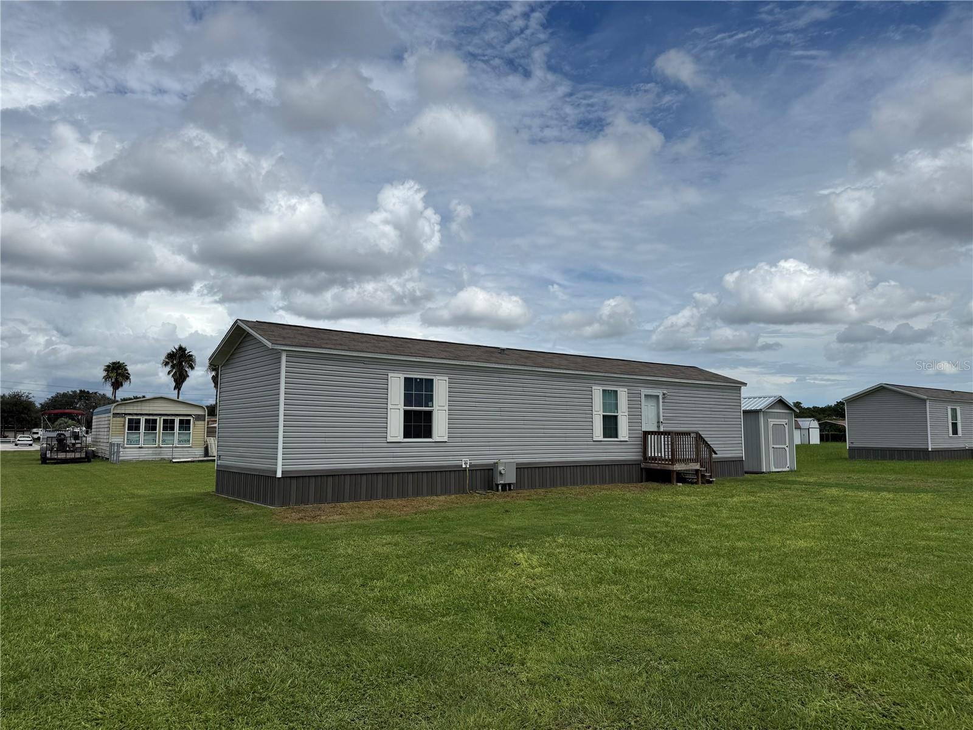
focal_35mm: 24
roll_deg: +0.0
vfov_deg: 56.8
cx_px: 486
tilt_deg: +5.7
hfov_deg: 71.6
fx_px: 675
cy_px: 365
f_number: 1.78
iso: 80
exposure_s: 1/11905
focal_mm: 6.76
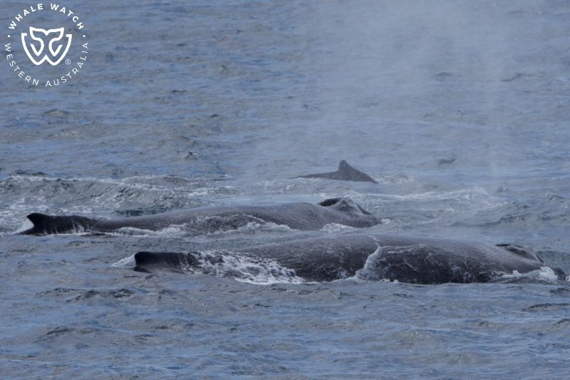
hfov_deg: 5.0
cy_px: 190
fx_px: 6506
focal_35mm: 411
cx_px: 285
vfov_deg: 3.3
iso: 640
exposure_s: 1/3200
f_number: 8
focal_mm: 411
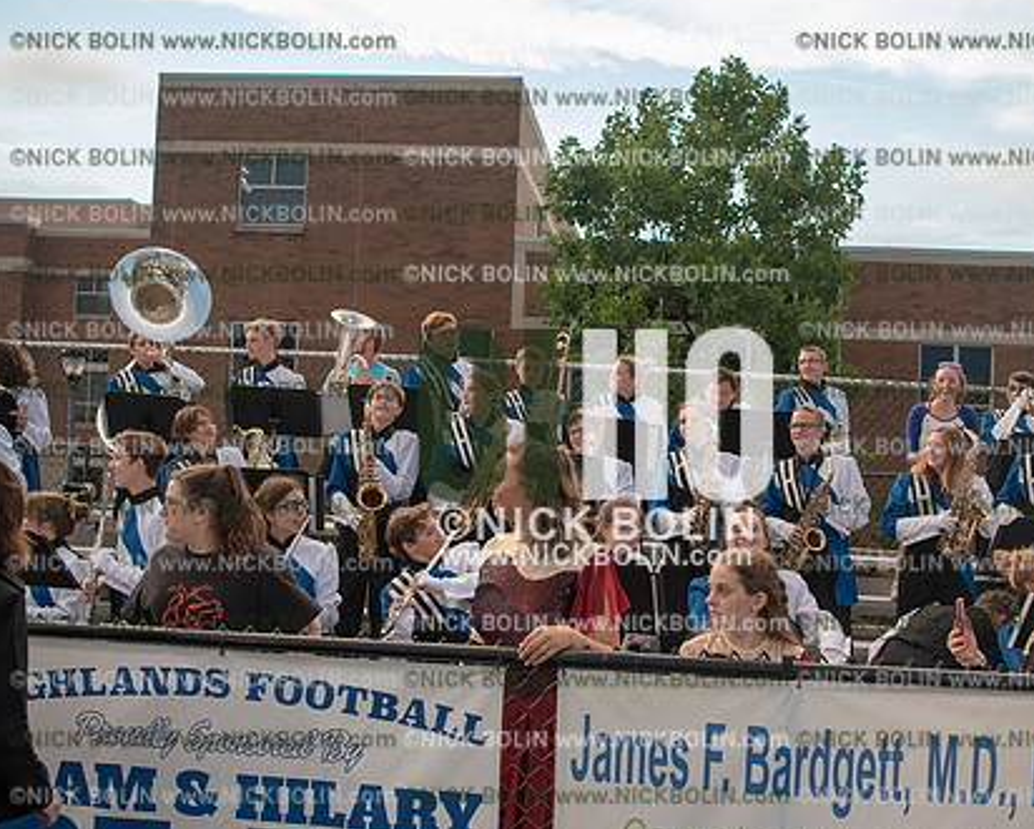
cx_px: 595
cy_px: 448
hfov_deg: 48.9
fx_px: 1133
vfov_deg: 40.1
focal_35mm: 37
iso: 800
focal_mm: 28
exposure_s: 1/400
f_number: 3.2
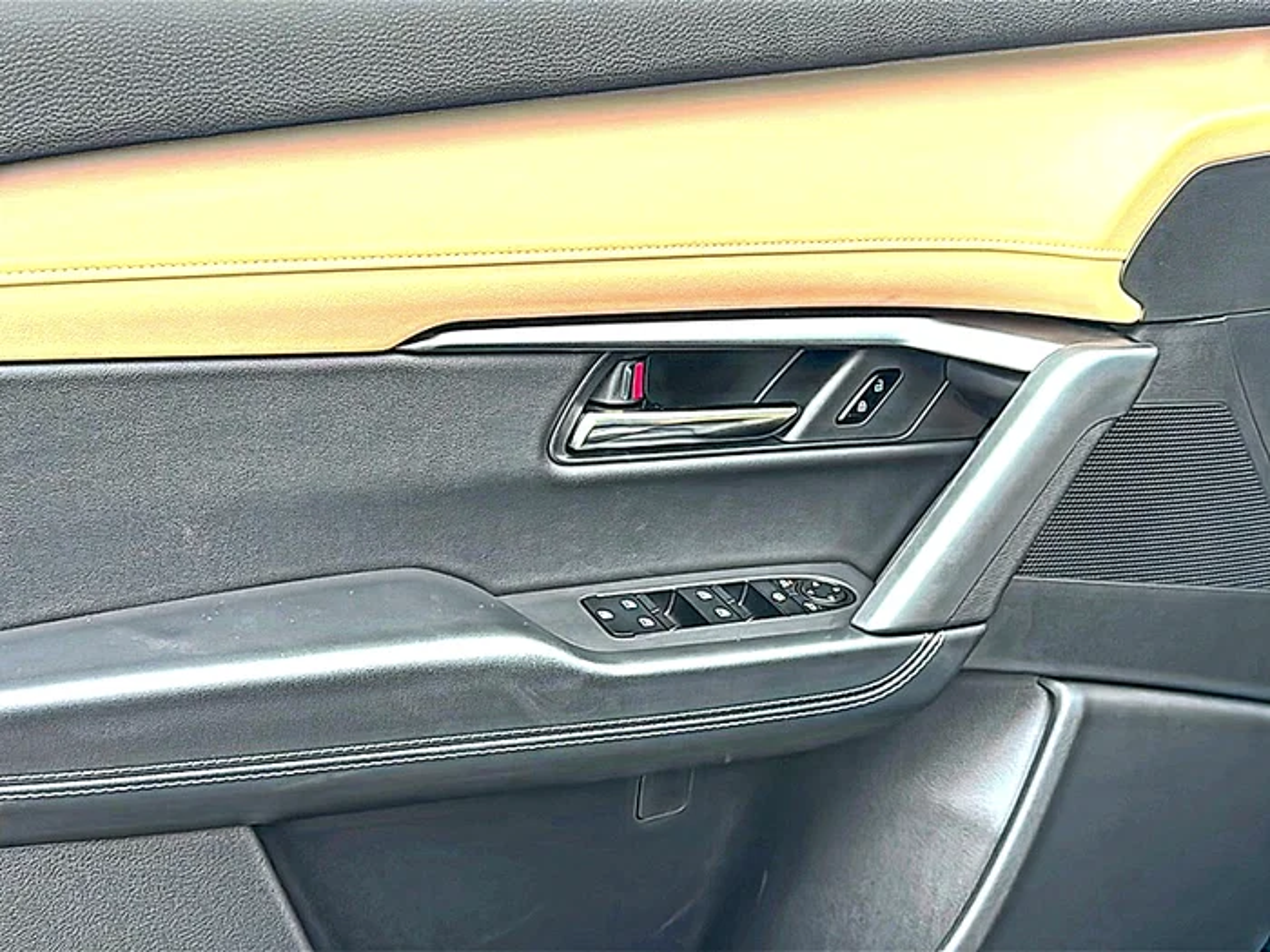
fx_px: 1394
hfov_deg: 49.0
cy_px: 476
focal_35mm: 38
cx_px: 635
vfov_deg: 37.7
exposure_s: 1/449
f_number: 1.78
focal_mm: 6.86
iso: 80
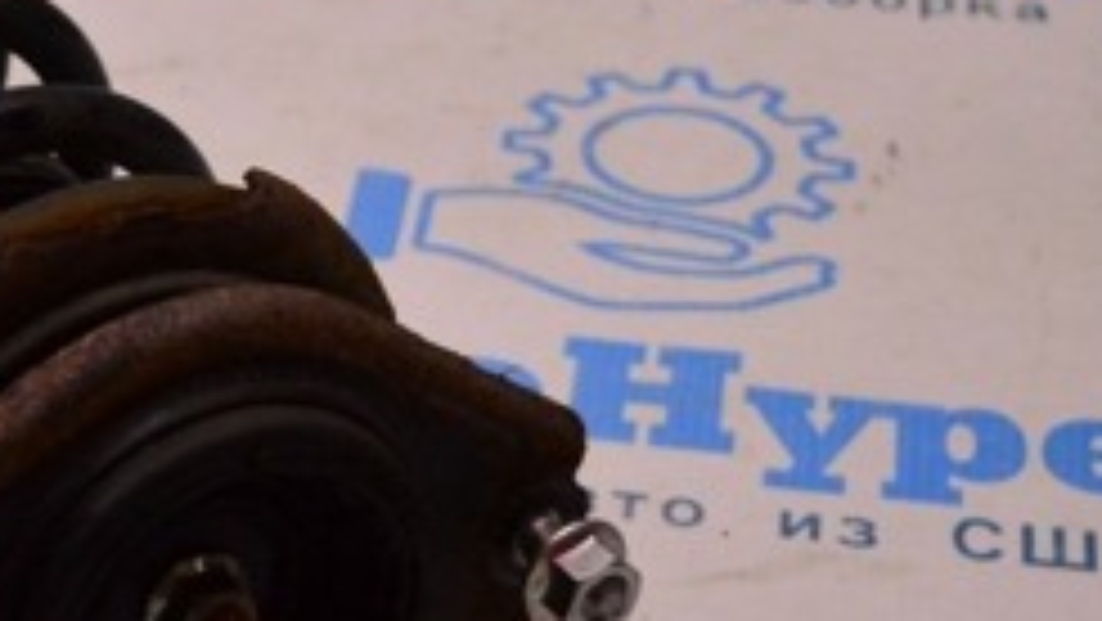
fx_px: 3595
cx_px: -207
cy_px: 322
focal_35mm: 123
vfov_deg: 9.9
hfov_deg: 16.7
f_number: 4.2
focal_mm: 30
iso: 1600
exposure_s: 1/400
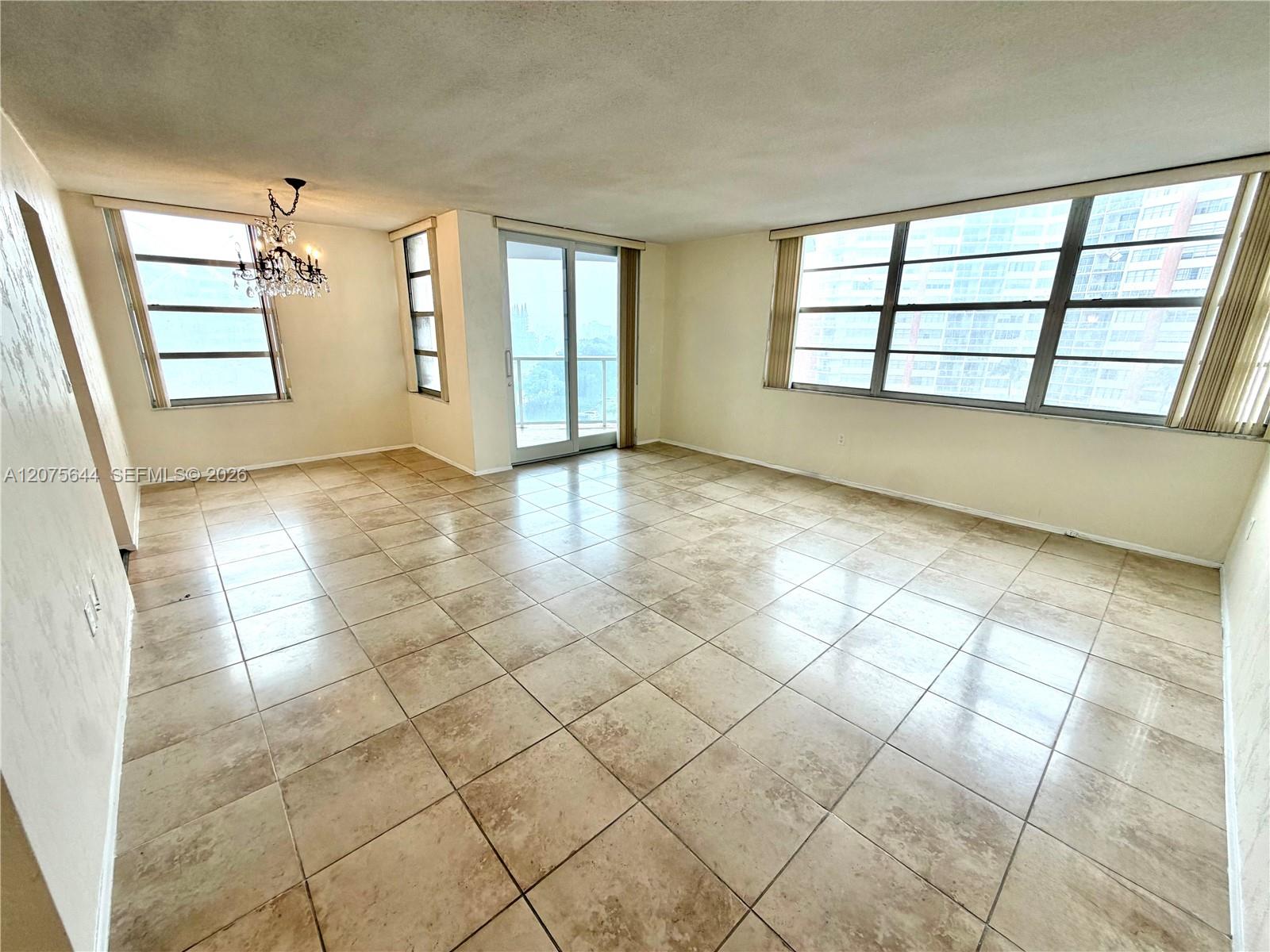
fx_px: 514
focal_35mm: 14
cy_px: 476
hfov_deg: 102.1
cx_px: 635
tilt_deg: -16.5
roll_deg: -0.7
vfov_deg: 85.7
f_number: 2.2
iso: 40
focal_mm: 2.22
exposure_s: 1/123
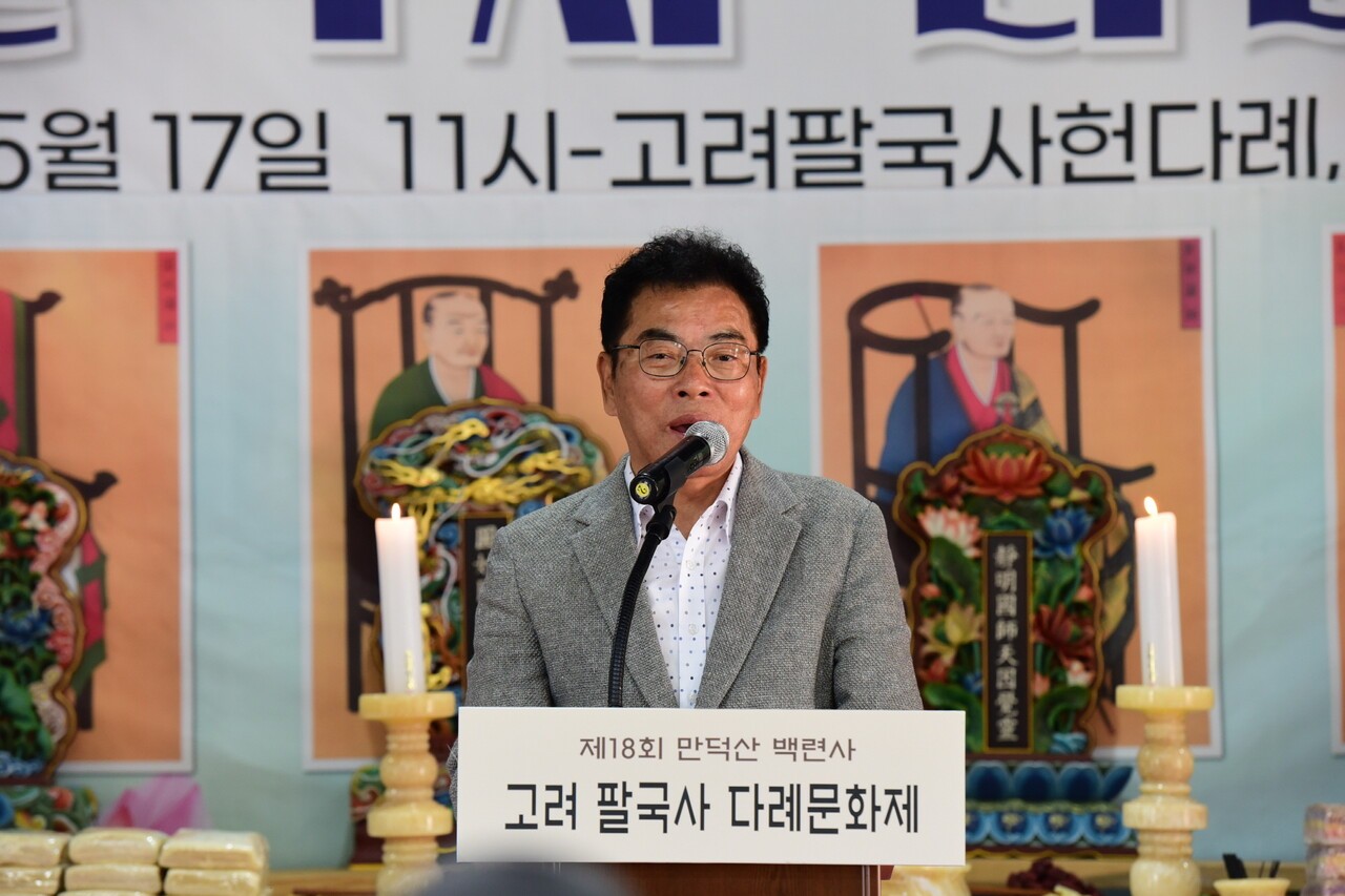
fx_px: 5043
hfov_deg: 15.2
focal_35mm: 135
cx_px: 672
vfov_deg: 10.2
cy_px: 448
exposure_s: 1/125
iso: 2000
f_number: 5
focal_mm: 135
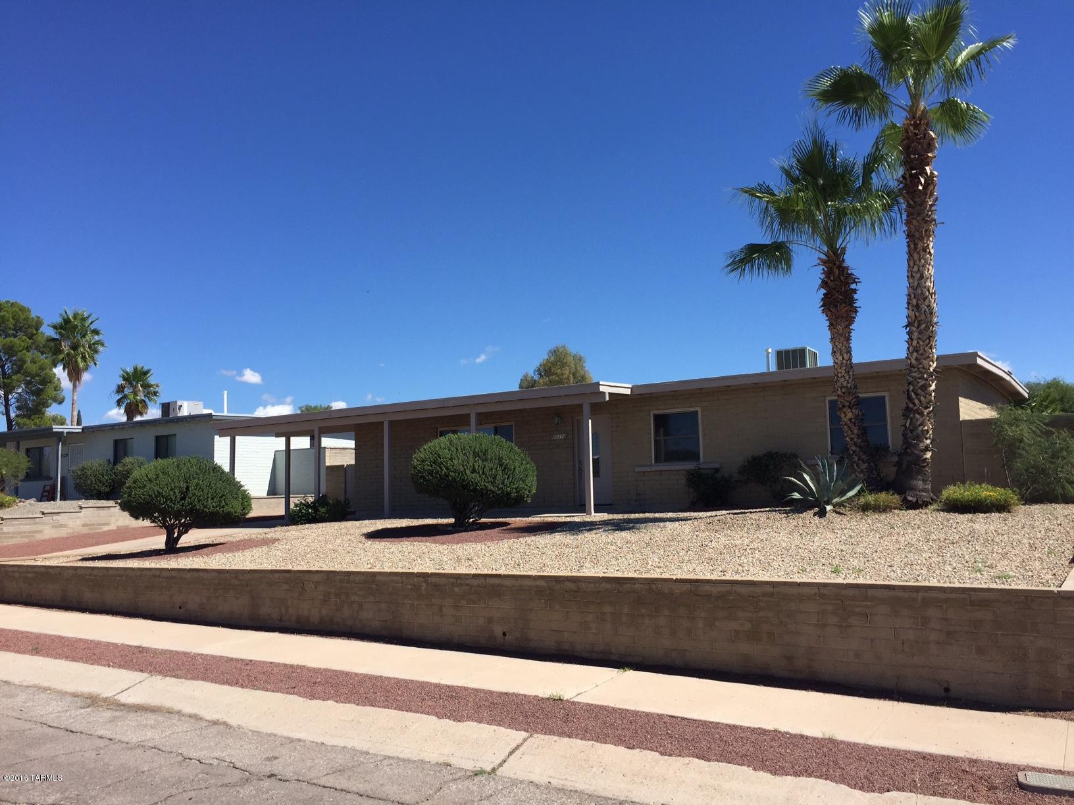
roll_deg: +0.6
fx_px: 900
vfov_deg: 48.2
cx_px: 537
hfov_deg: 61.7
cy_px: 402
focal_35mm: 29
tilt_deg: +4.1
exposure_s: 1/2475
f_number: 2.2
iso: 32
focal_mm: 4.15
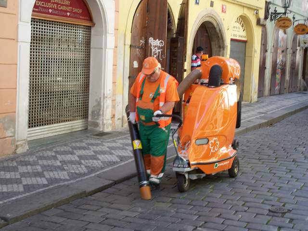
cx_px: 154
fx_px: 525
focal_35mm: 59
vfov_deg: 24.8
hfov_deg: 32.7
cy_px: 116
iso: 64
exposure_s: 1/80
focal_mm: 12.6
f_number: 3.2
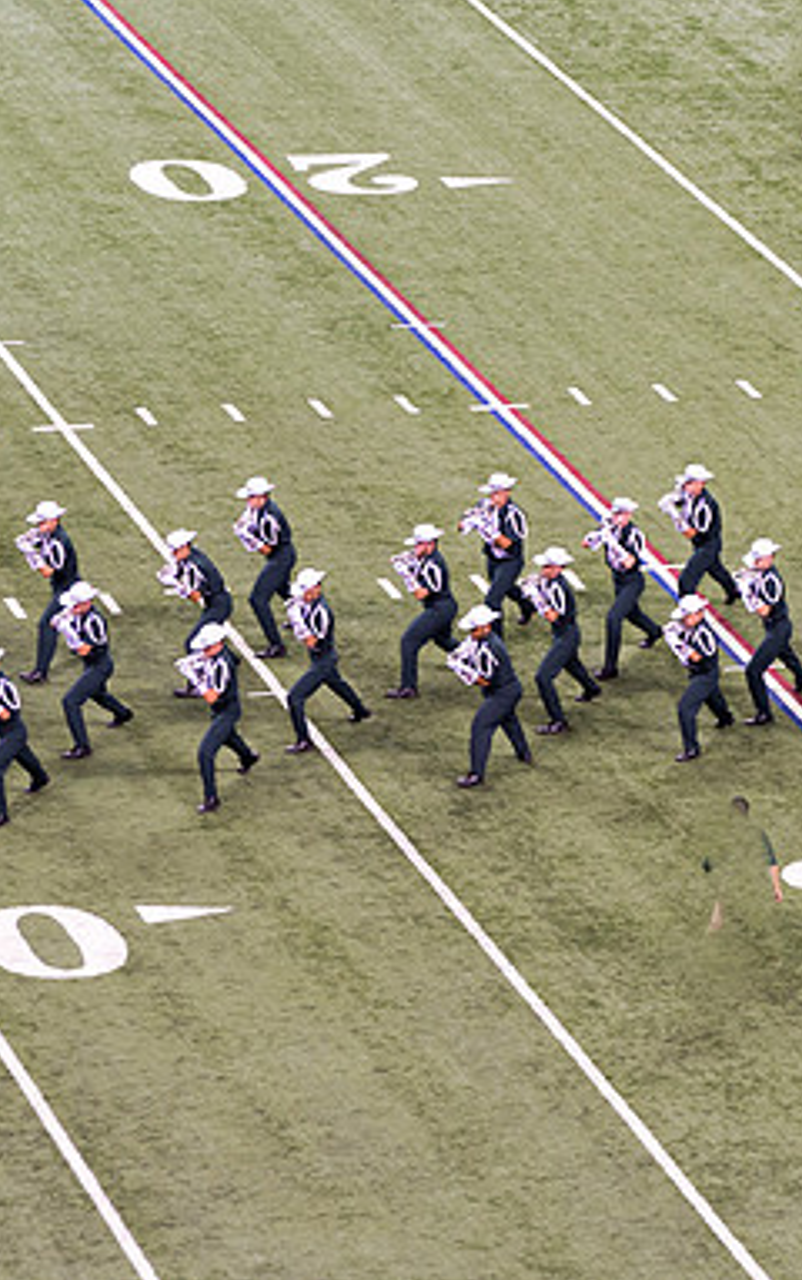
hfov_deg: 5.4
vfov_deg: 8.6
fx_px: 8482
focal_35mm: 243
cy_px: 591
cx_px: 536
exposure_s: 1/320
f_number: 4.8
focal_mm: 122
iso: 1400
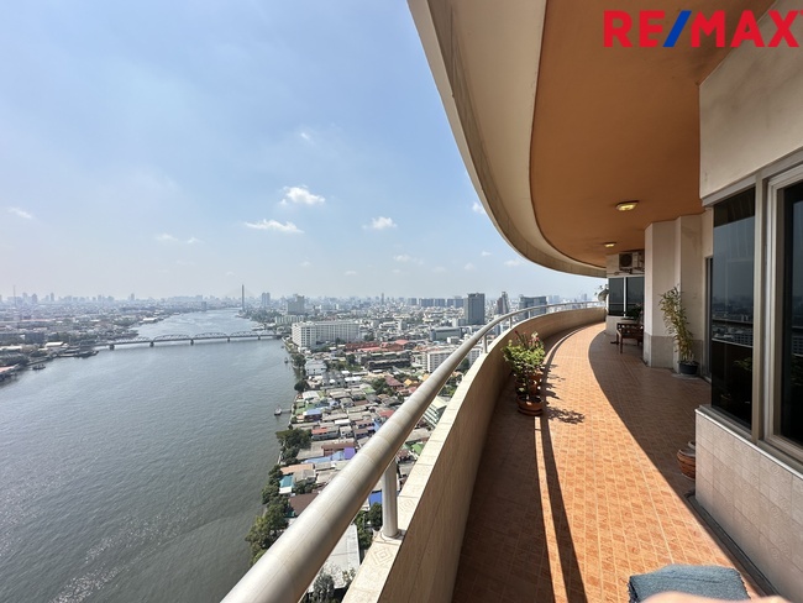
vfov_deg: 85.7
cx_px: 402
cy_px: 302
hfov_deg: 102.0
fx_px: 325
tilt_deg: +0.0
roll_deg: +0.4
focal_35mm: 14
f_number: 2.2
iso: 50
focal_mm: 2.22
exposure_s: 1/2257
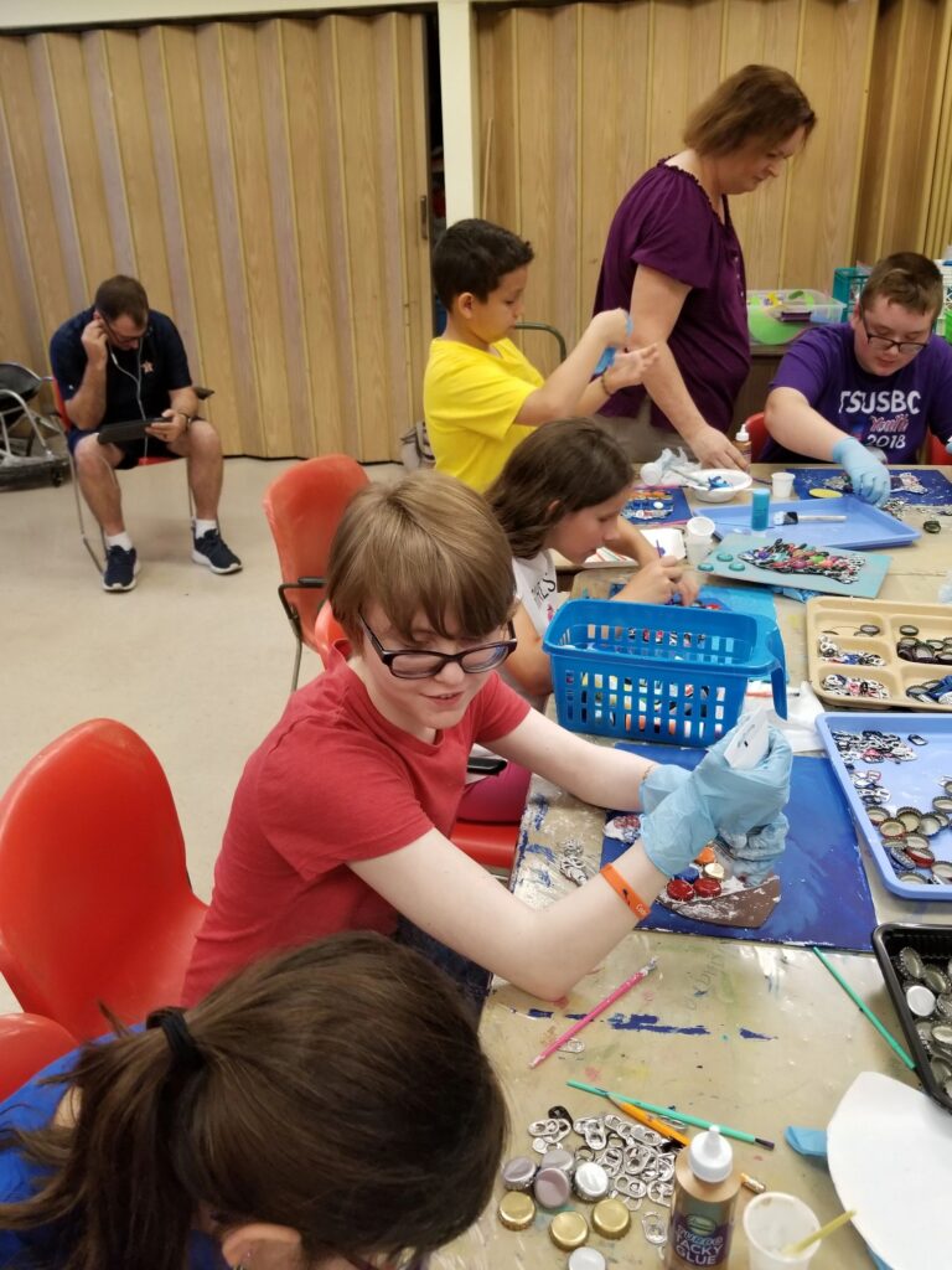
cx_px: 476
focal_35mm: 26
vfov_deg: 67.3
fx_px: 953
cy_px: 635
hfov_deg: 53.1
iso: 250
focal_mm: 4.25
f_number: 1.7
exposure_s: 1/60
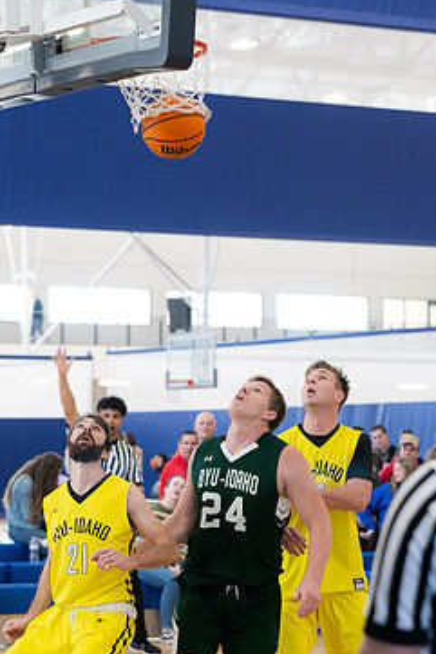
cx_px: 239
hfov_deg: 10.1
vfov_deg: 15.2
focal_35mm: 135
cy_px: 391
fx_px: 2455
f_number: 3.5
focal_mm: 70
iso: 3200
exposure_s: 1/500
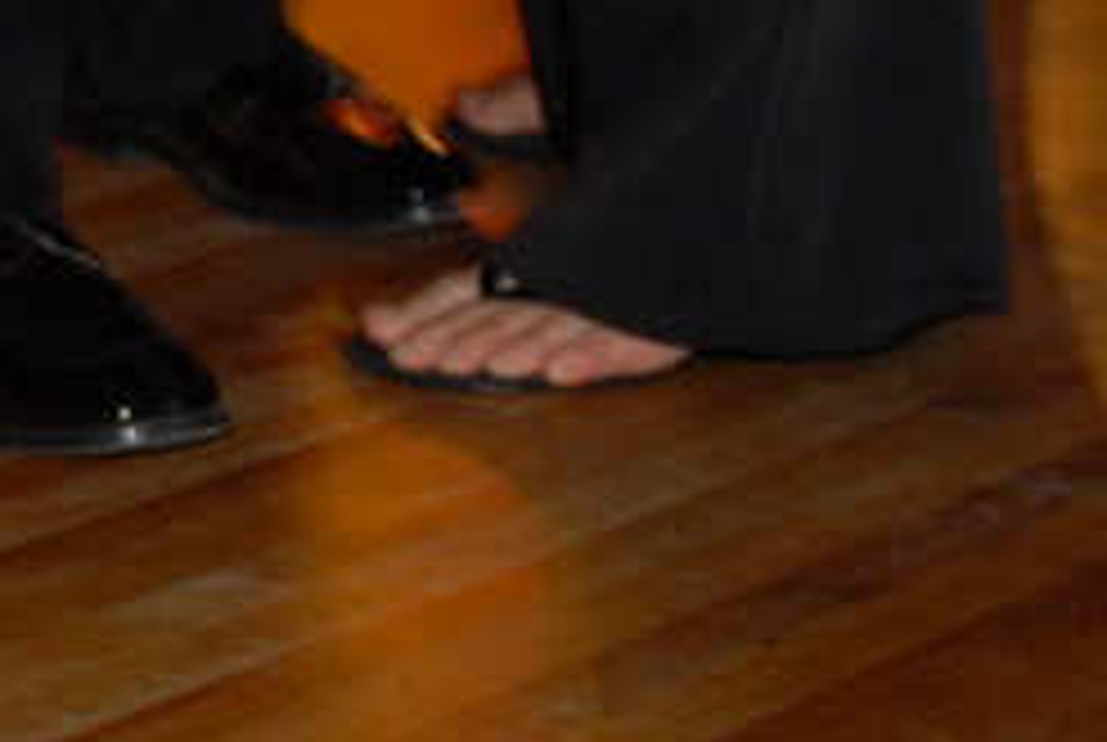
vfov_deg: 9.1
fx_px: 4498
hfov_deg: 12.6
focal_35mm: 146
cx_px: -965
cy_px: -447
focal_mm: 24
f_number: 3.2
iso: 400
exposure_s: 1/20
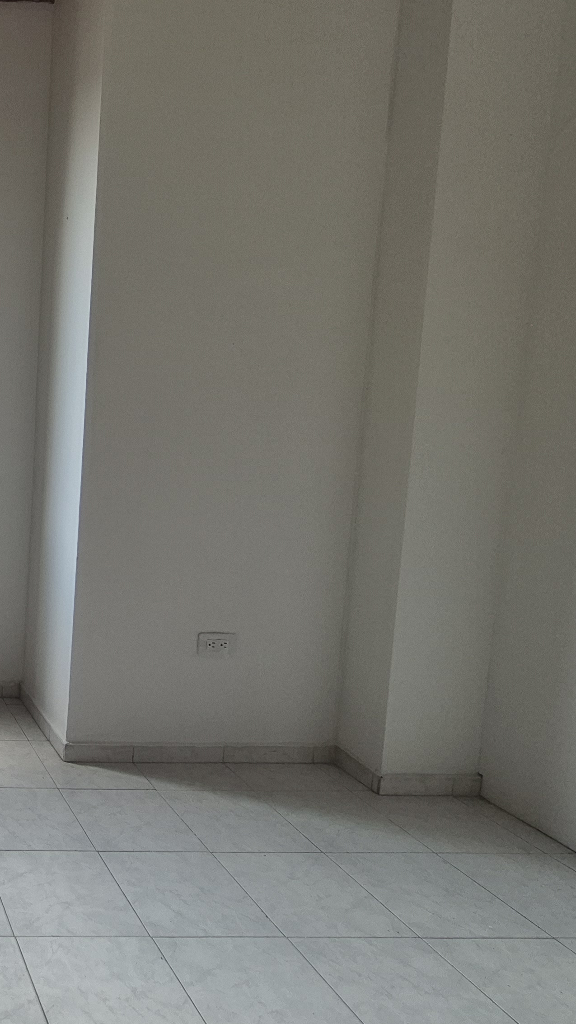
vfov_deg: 73.9
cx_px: -170
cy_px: 472
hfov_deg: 33.6
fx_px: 679
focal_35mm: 25
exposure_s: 1/156
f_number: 2.2
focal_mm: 1.74
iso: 50
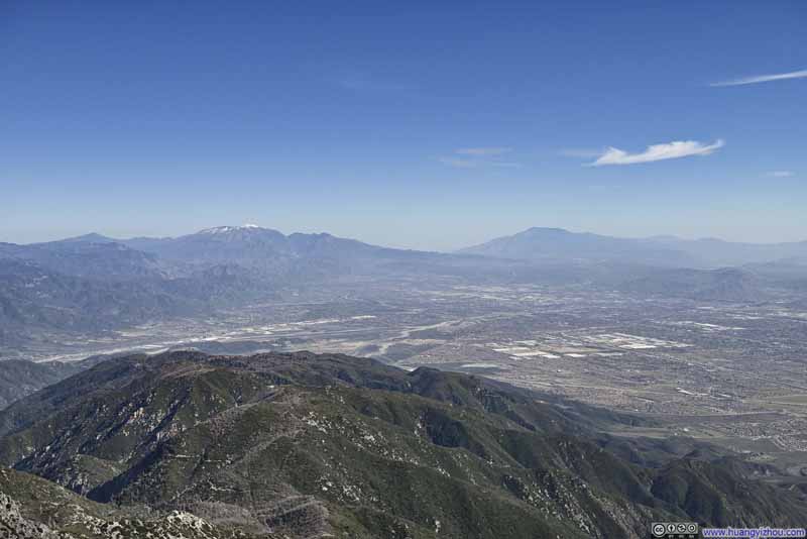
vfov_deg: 33.4
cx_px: 404
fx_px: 897
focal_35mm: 40
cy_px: 270
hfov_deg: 48.4
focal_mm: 40
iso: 100
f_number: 5.6
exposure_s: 1/1600
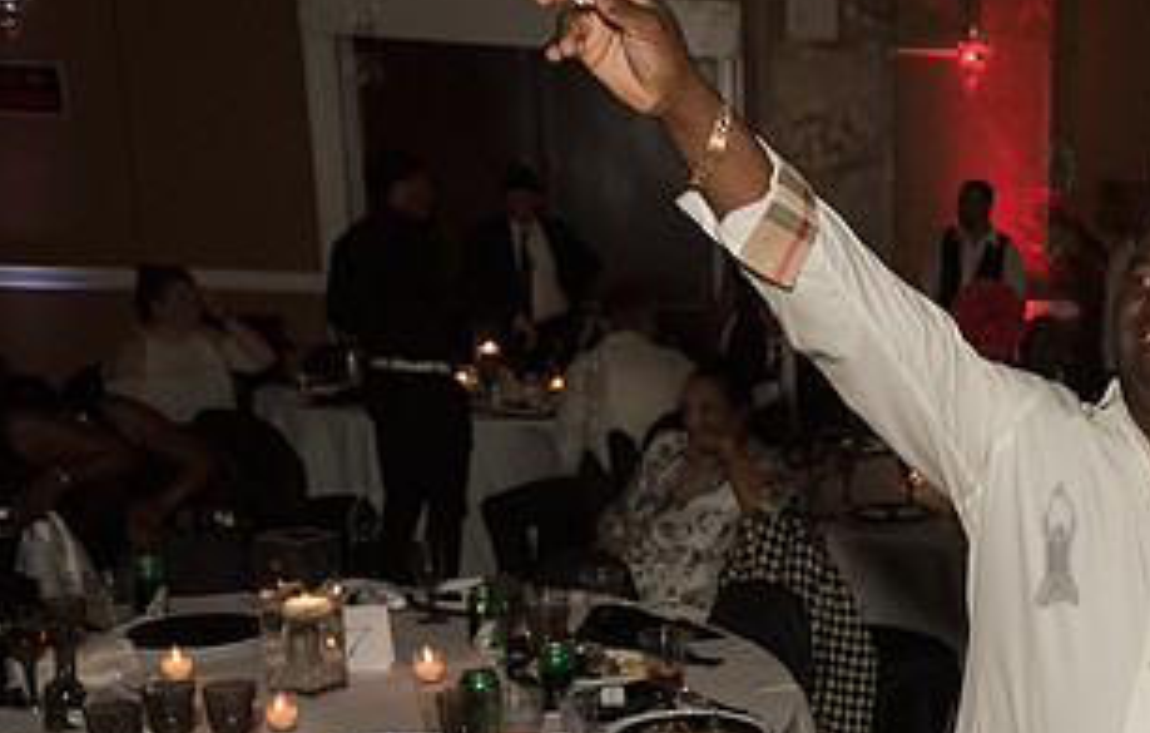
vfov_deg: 22.4
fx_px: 1796
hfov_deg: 32.0
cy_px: 680
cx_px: 1211
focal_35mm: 57
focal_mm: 26
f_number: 3.5
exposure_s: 1/400
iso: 2000
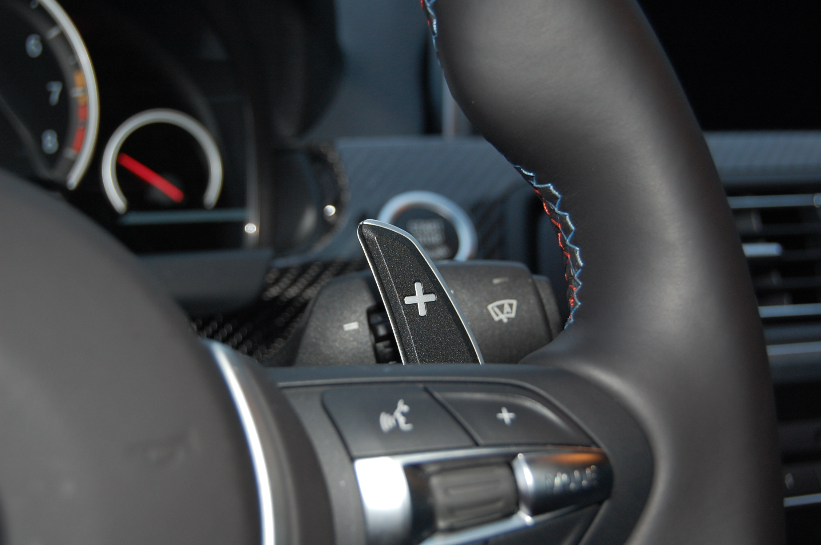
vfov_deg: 23.7
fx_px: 1298
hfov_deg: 35.1
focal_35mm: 57
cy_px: 272
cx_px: 410
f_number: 5
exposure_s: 1/60
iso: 400
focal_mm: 38
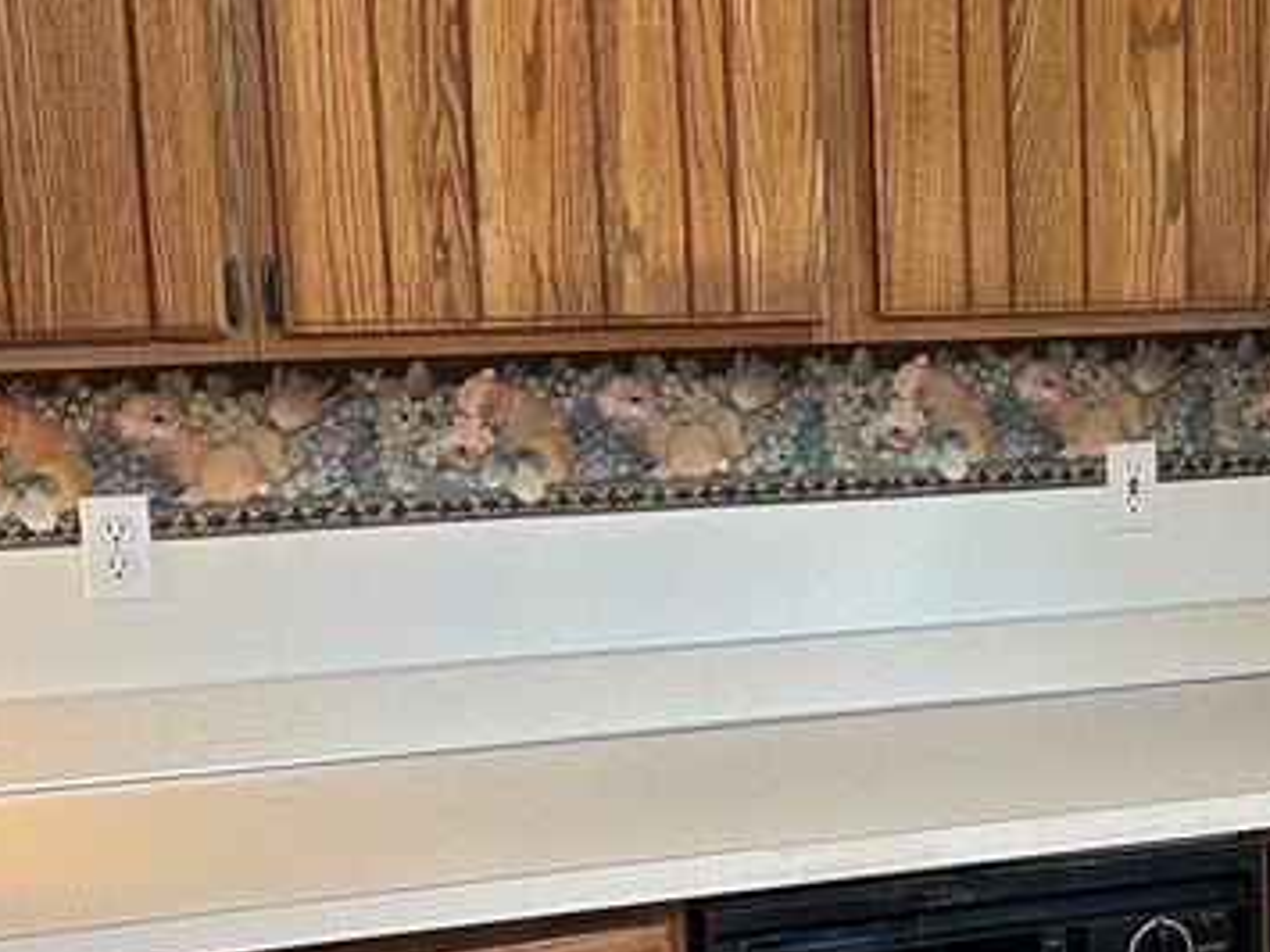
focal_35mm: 75
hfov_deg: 25.4
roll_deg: +1.1
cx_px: 1066
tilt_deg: -9.9
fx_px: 2751
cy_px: 684
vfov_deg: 19.5
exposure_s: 1/60
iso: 250
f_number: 1.5
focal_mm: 5.7
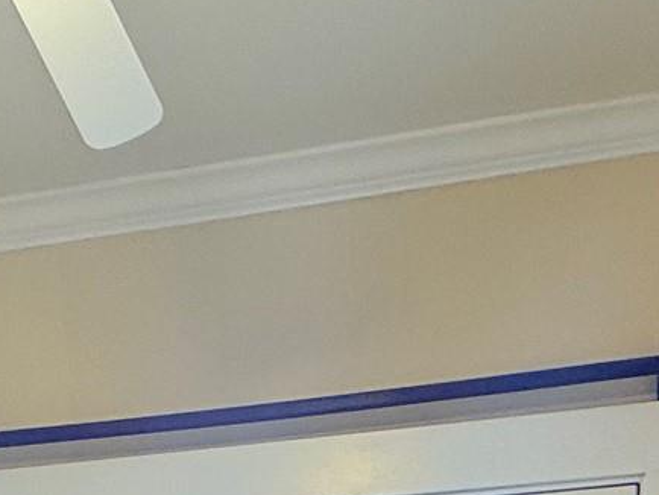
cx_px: 249
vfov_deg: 15.2
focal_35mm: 66
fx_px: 1257
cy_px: 1124
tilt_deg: -13.5
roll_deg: +2.0
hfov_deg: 29.3
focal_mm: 2.22
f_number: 2.2
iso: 64
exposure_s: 1/133
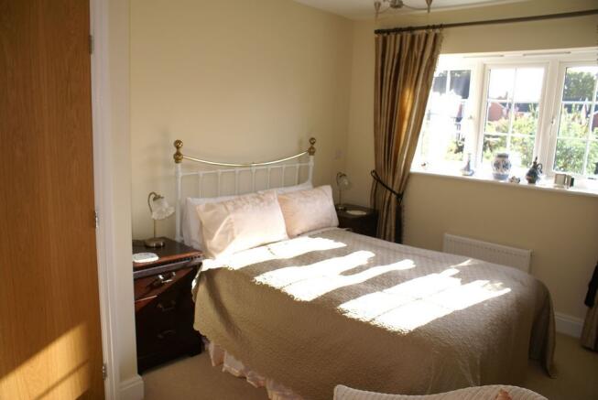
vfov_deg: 48.0
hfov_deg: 67.3
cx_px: 299
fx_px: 449
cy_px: 200
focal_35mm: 27
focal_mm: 18
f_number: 3.5
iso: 160
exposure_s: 1/80
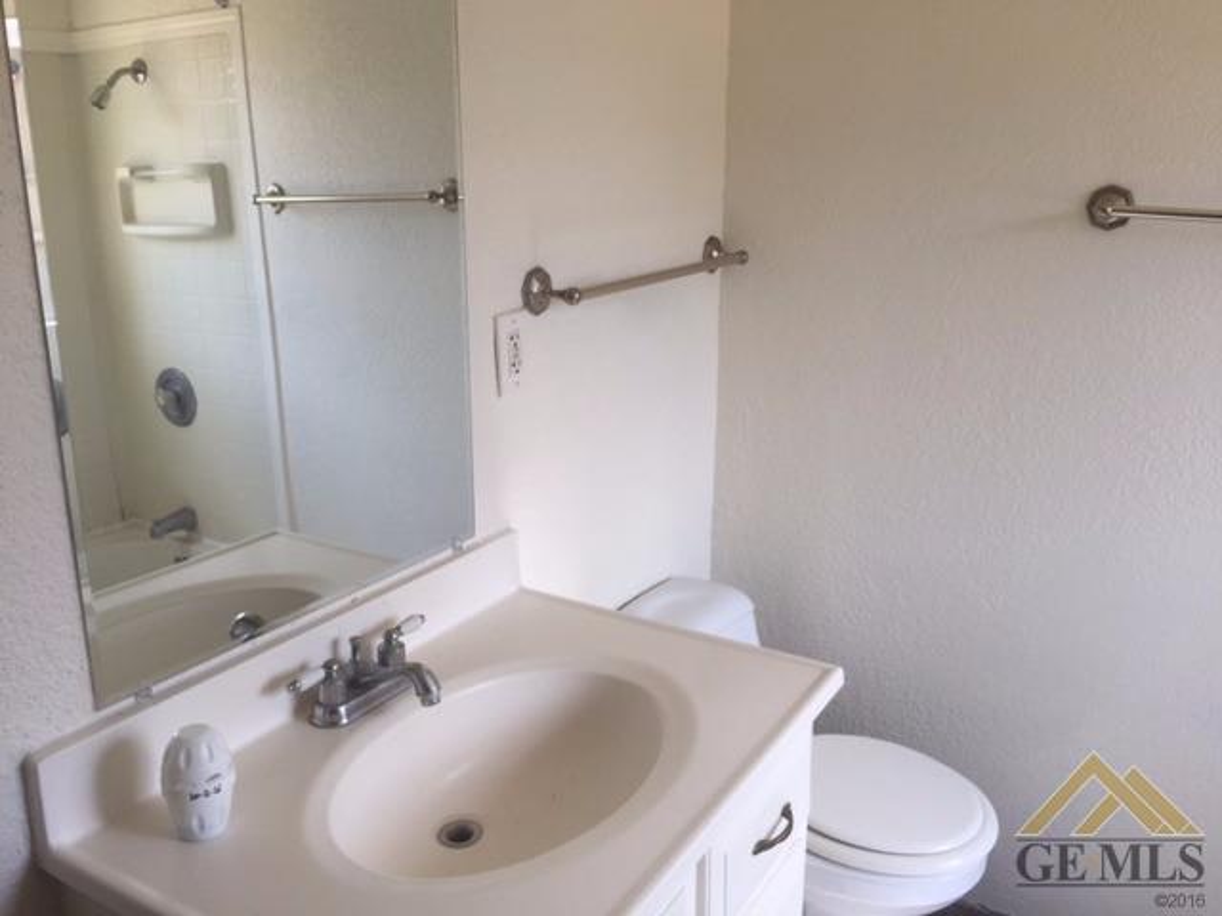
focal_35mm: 29
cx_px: 611
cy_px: 458
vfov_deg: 48.2
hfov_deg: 61.7
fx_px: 1024
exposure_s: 1/286
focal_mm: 4.15
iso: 32
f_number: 2.2
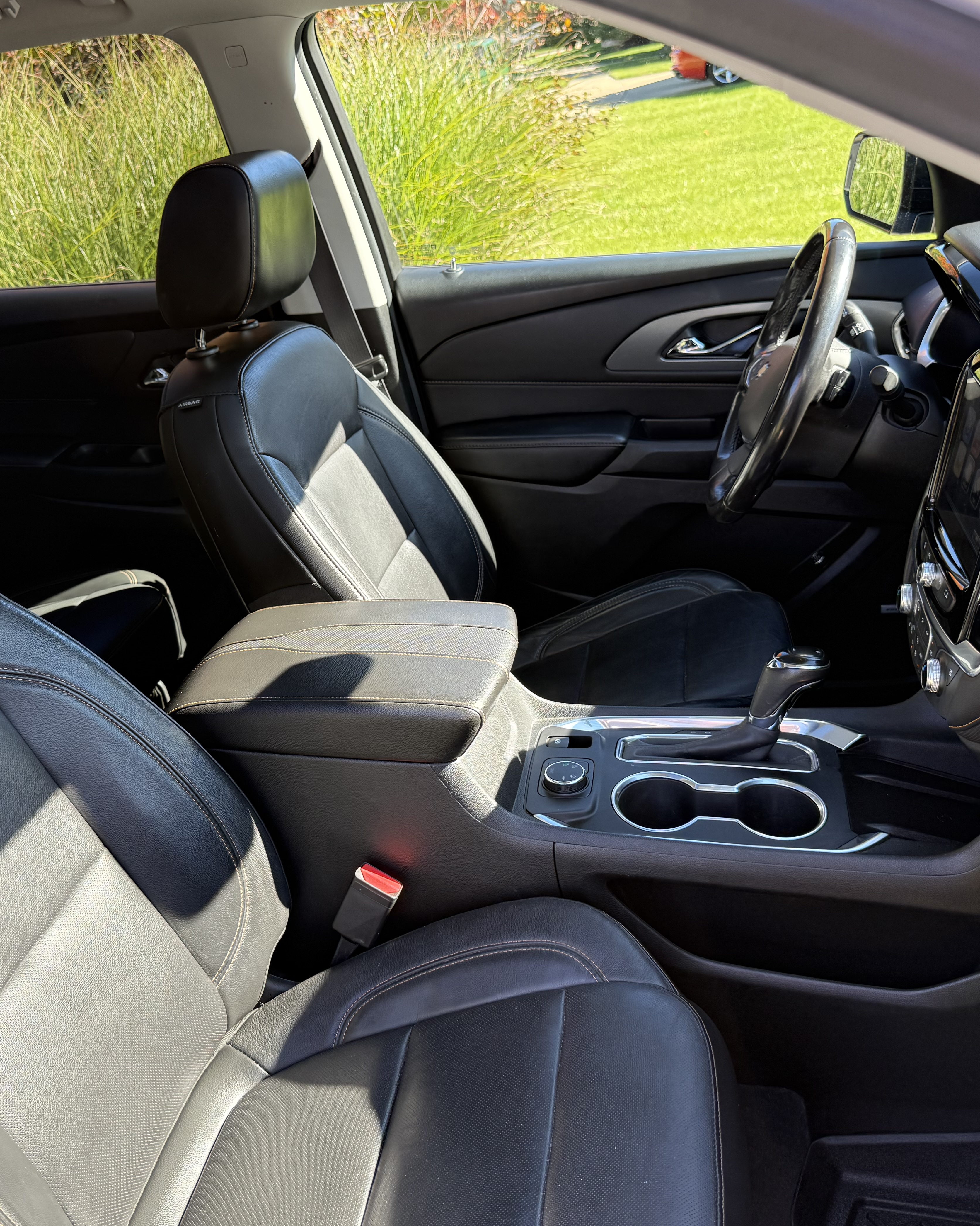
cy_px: 611
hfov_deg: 45.5
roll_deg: +7.1
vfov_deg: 55.7
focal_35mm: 32
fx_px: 1160
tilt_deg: -23.3
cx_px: 391
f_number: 1.78
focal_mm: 6.76
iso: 100
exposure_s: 1/239
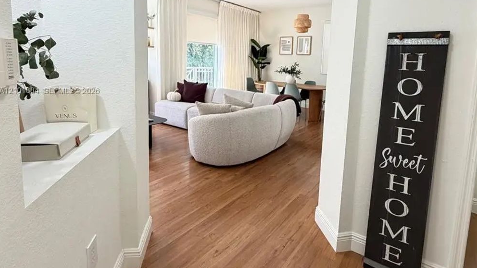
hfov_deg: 83.8
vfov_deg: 52.6
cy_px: 91
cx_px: 244
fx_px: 266
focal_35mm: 21
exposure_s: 1/60
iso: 200
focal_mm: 2.22
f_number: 2.2
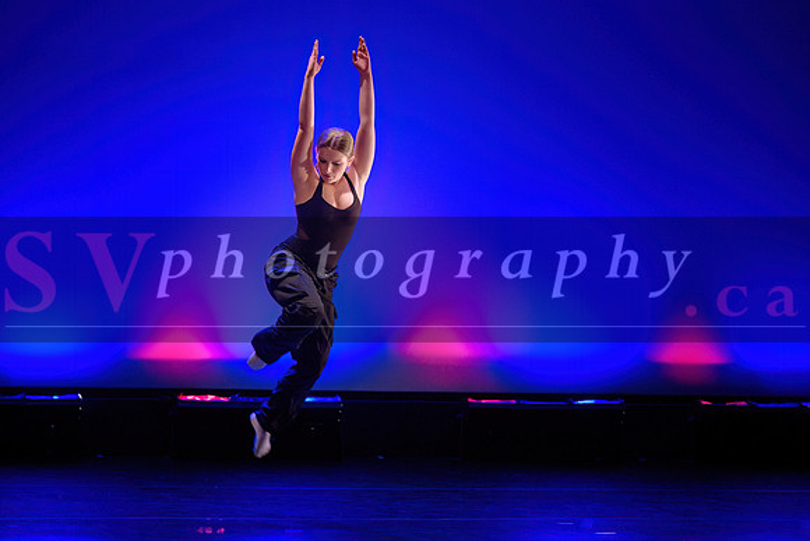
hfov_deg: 14.2
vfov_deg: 9.5
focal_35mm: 145
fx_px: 3258
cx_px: 345
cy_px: 286
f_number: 2.8
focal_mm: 125
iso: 1600
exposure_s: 1/200
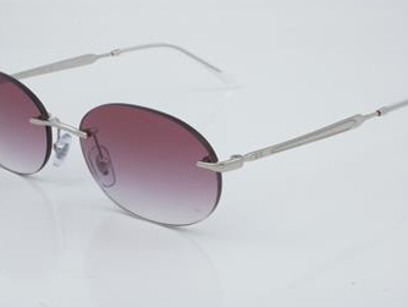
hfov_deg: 25.1
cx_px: 198
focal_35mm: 78
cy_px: 148
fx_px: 915
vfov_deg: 19.0
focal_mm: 45
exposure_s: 1/3
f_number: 32
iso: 100
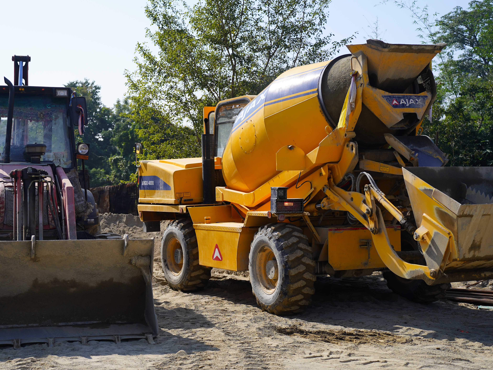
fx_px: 797
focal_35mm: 56
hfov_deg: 34.1
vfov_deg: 26.1
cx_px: 169
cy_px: 167
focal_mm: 40
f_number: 2.8
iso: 160
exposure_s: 1/3200
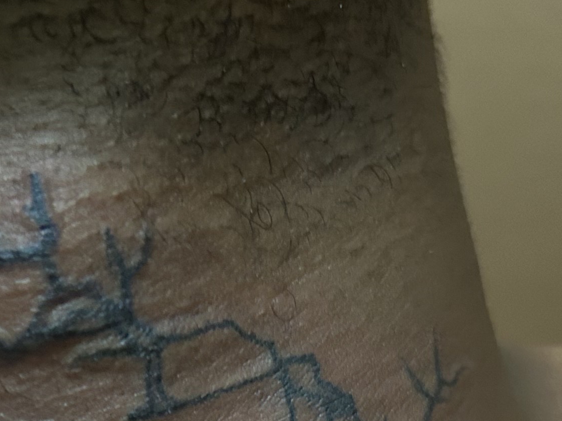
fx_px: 1526
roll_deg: -2.0
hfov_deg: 20.6
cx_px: 110
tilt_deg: +20.5
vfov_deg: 14.7
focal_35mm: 94
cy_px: 625
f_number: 1.5
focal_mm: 5.7
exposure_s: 1/40
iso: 500
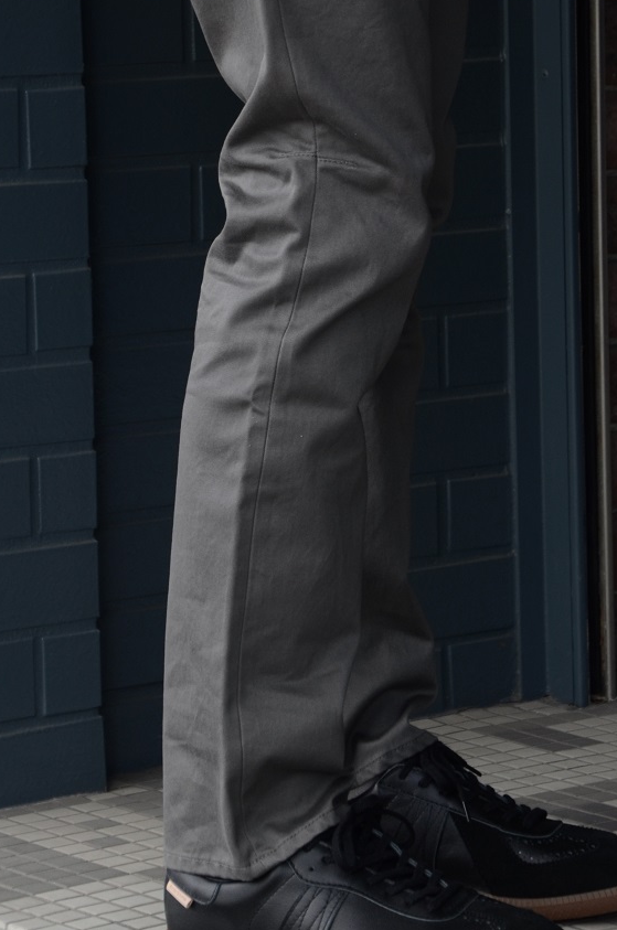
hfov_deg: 7.3
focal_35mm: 188
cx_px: 361
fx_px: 4851
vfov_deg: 10.9
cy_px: 286
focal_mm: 70
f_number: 5.6
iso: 320
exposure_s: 1/320
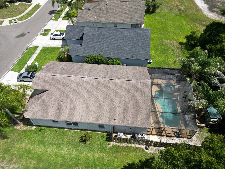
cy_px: 84
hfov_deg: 71.6
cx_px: 112
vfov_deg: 56.8
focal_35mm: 24
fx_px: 156
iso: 100
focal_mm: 6.72
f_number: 1.7
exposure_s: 1/2500
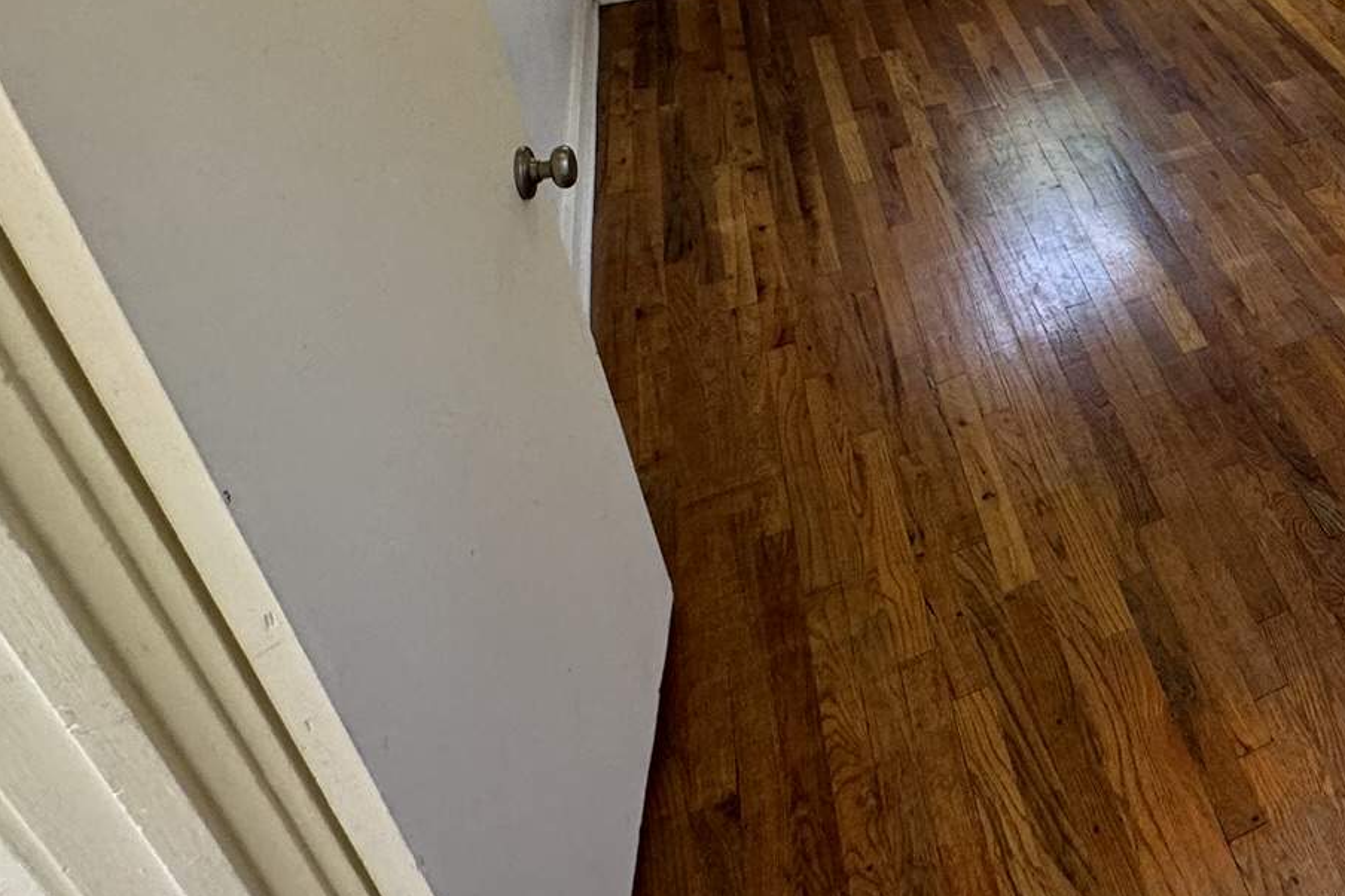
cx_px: 1330
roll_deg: -1.4
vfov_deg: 35.8
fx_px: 1232
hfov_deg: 47.9
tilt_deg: -26.7
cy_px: -15
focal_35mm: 33
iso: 200
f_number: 2.2
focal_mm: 2.22
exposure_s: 1/99
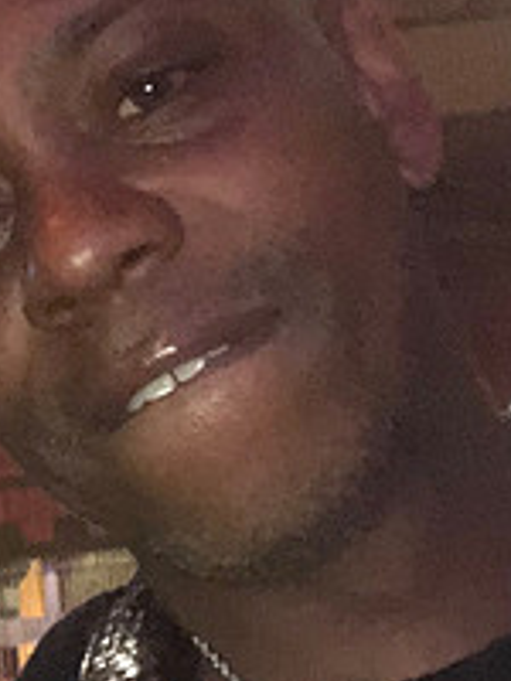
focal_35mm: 93
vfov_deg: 20.7
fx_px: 1830
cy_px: 603
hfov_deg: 15.4
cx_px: -75
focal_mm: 2.87
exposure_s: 1/16
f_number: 2.2
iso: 1250
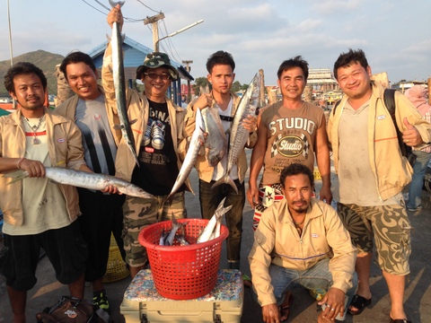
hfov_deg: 55.4
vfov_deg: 42.9
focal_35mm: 33
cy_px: 162
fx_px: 411
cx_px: 216
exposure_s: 1/511
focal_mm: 4.12
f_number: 2.4
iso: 50
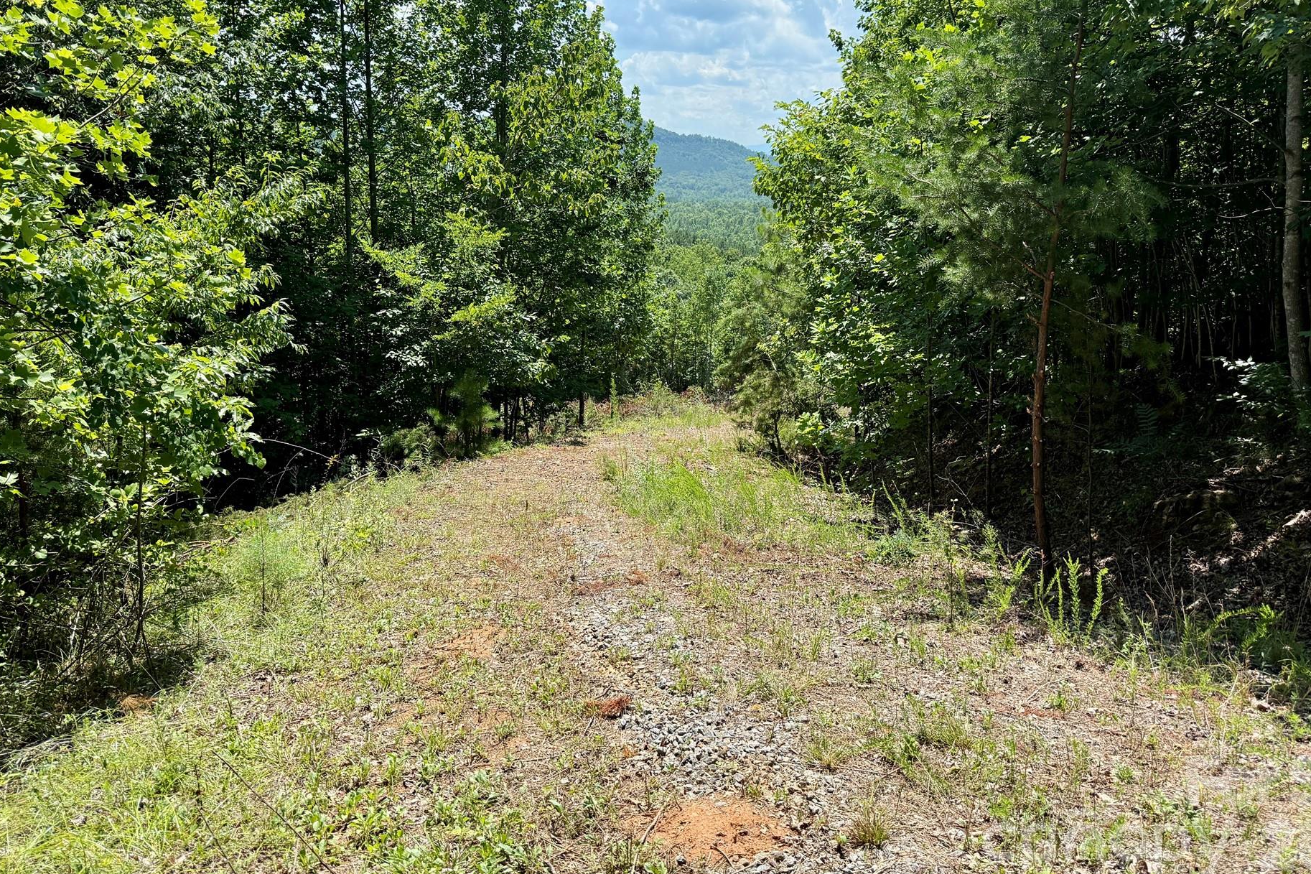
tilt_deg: -10.2
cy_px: 345
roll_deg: -1.6
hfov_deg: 65.5
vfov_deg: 46.1
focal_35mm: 28
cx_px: 680
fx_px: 1020
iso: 100
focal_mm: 6.76
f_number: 1.78
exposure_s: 1/3021
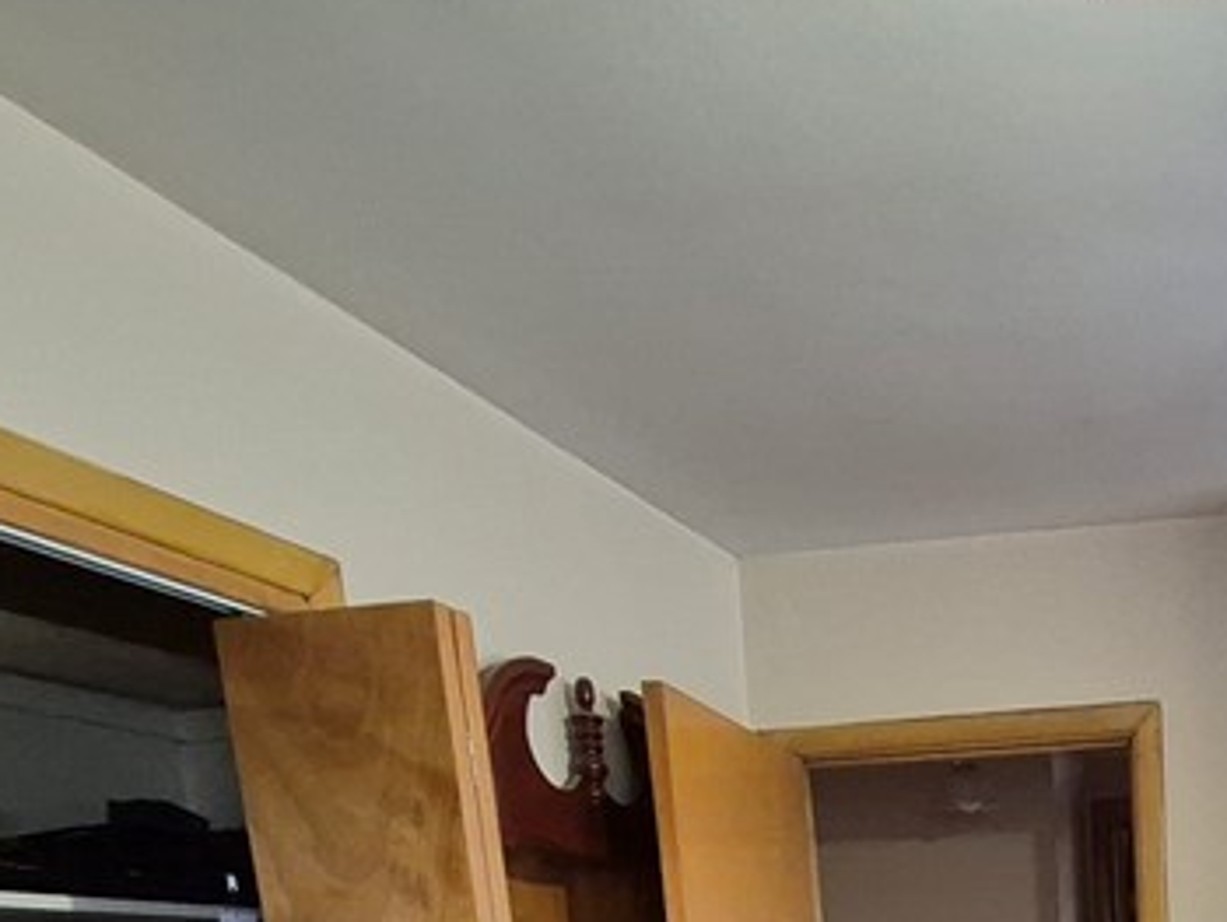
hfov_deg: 43.9
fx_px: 1348
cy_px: 1322
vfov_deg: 27.9
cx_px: 1139
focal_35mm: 38
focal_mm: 1.74
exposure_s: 1/60
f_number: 2.2
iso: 1000
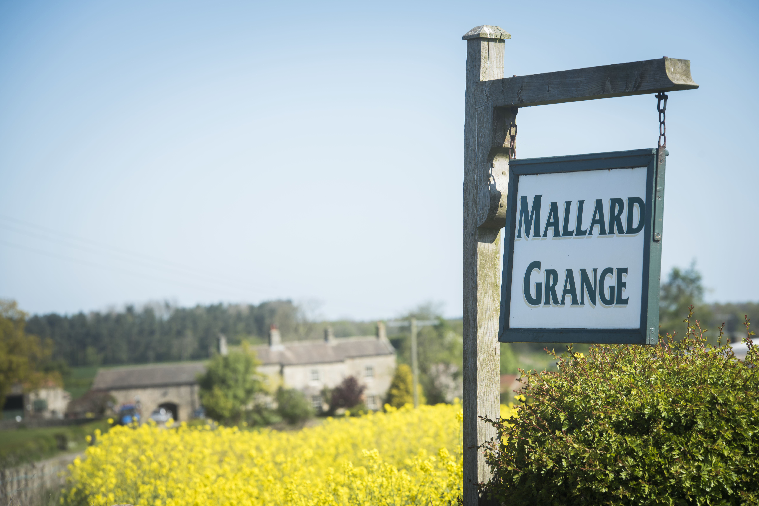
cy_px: 253
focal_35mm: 160
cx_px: 380
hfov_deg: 12.8
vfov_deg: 8.6
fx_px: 3374
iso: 100
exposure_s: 1/200
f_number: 9
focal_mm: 160
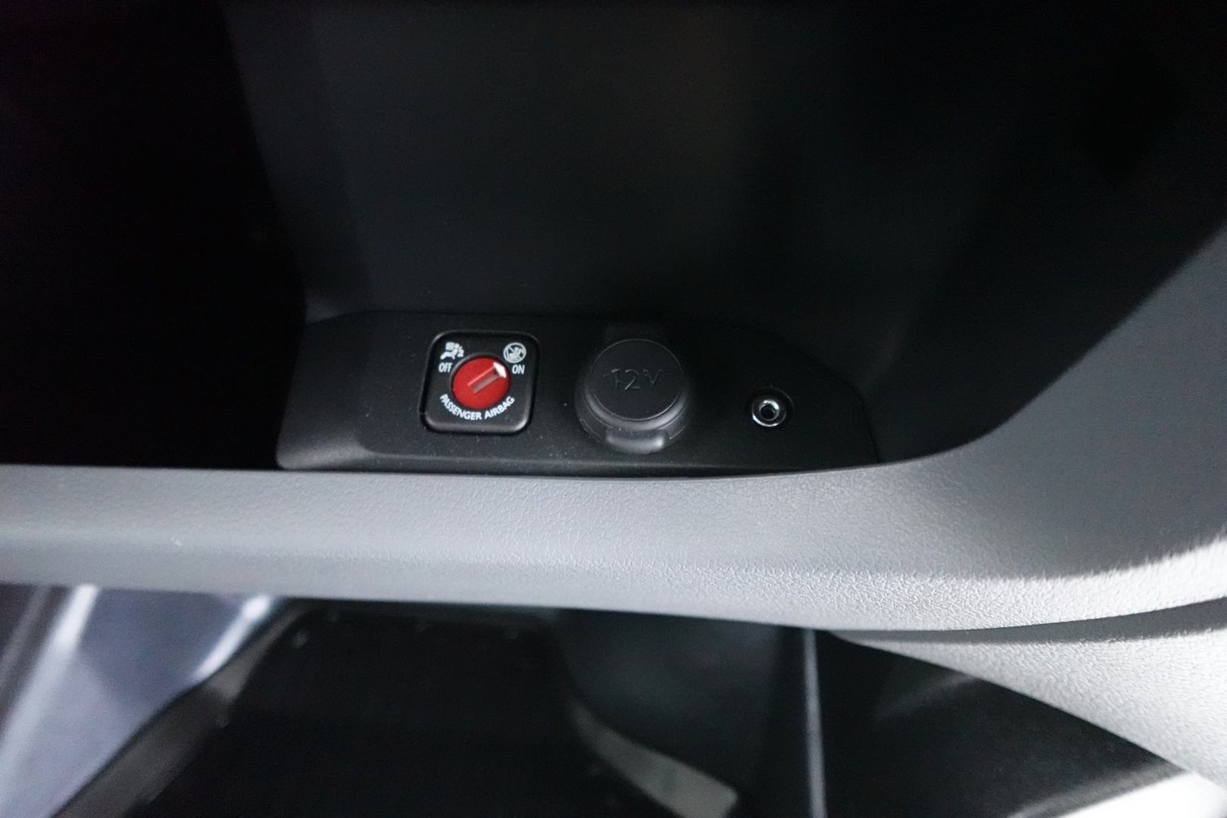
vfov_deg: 61.9
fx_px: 682
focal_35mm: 20
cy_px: 409
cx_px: 614
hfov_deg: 84.0
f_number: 2
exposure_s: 1/13
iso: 6400
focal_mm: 7.6
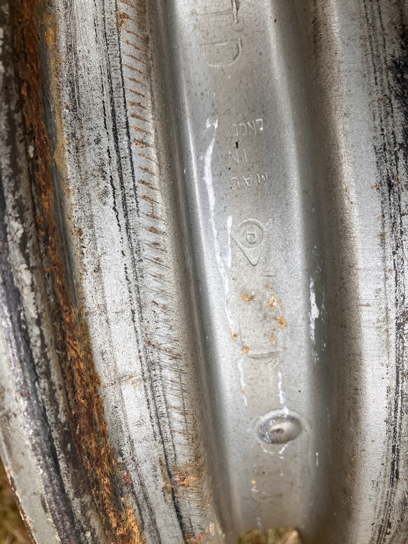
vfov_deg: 63.4
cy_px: 272
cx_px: 204
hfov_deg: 49.7
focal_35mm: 28
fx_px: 440
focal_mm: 3.99
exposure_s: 1/167
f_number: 1.8
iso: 25
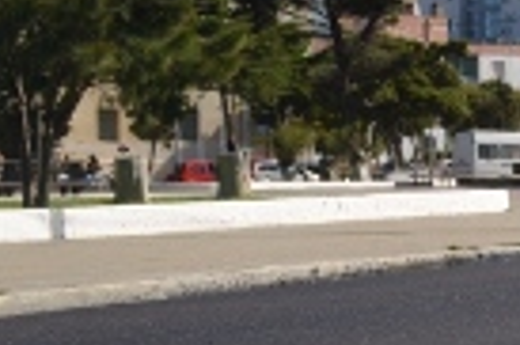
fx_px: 2669
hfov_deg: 10.1
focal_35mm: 185
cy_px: 220
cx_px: 1108
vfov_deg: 7.4
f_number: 8
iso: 100
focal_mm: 28
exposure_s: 1/200
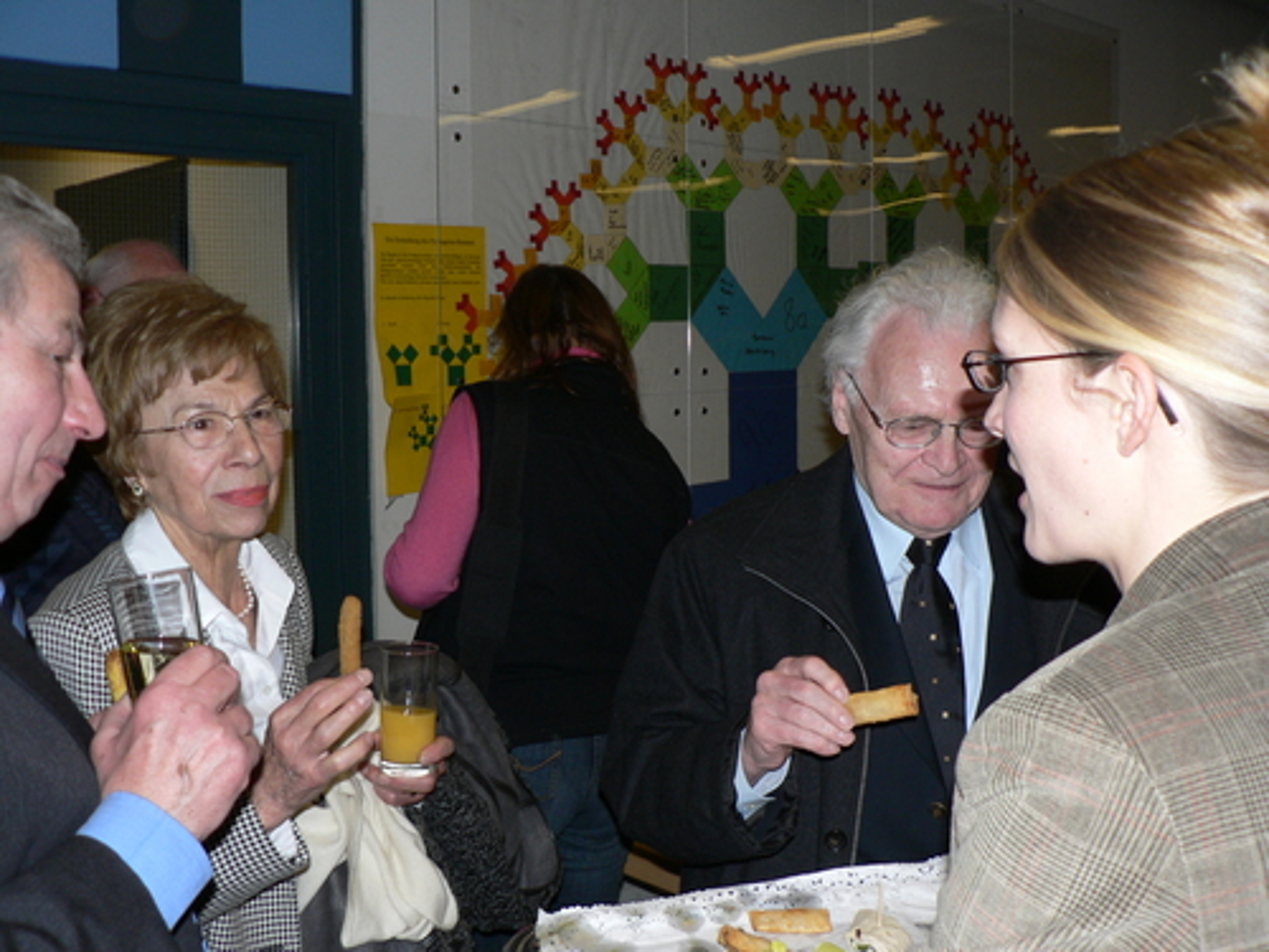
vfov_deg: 39.7
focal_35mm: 36
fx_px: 1320
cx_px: 634
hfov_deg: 51.4
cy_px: 476
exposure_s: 1/60
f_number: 2.8
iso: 100
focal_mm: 6
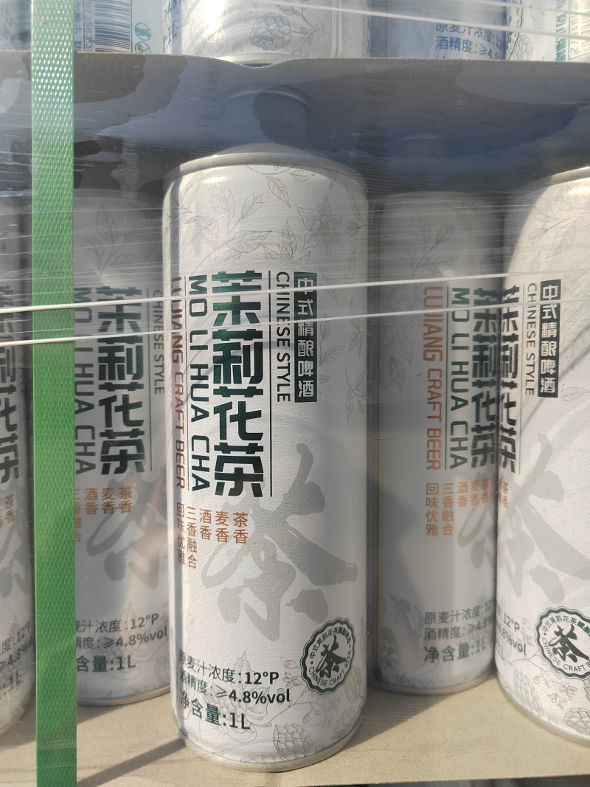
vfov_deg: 73.9
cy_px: 394
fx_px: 523
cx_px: 295
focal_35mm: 23
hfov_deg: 58.9
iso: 291
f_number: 1.9
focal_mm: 5.52
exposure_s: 1/2000
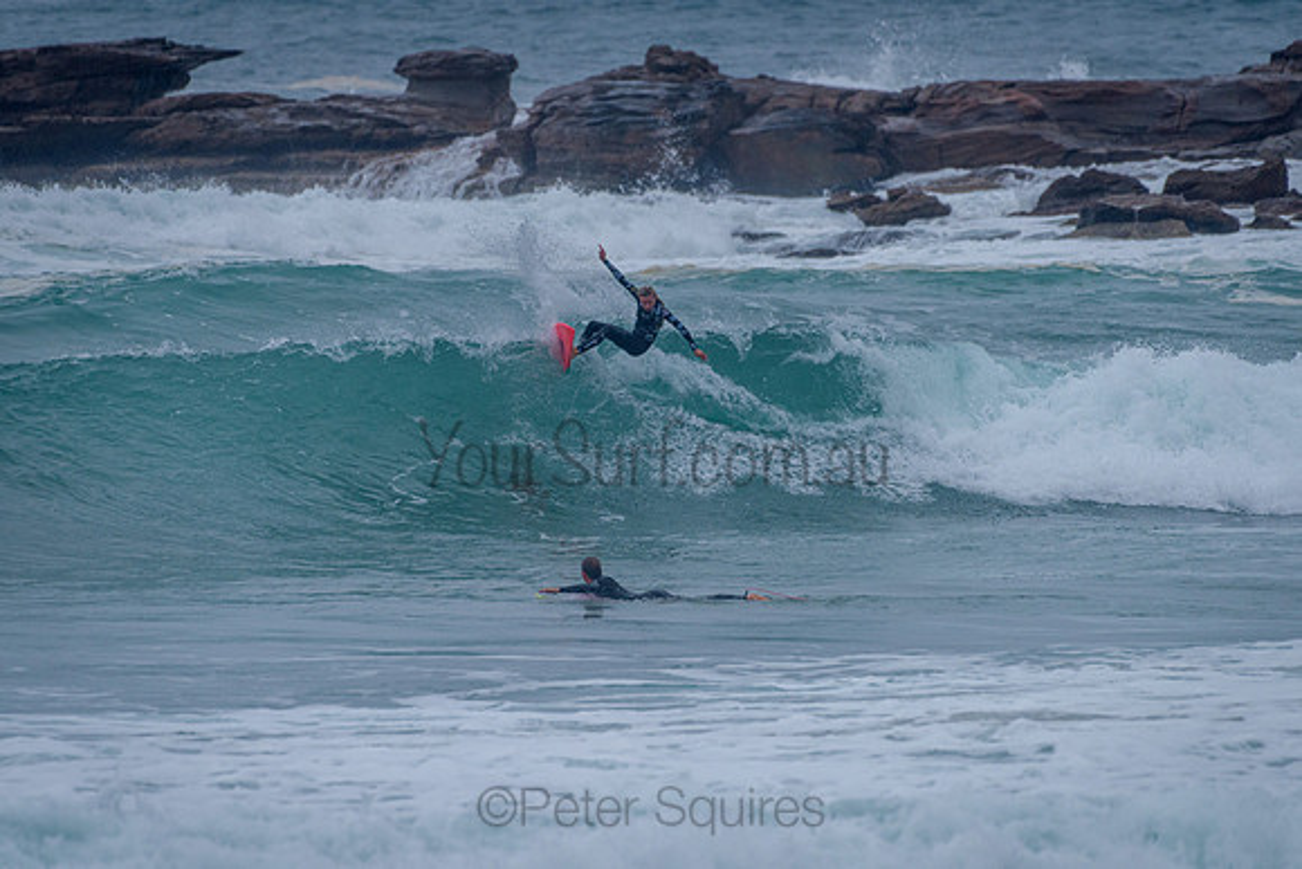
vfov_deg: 2.2
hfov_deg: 3.4
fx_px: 22157
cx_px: 651
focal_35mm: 613
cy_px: 434
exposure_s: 1/2000
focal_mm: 500
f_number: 5.6
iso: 450
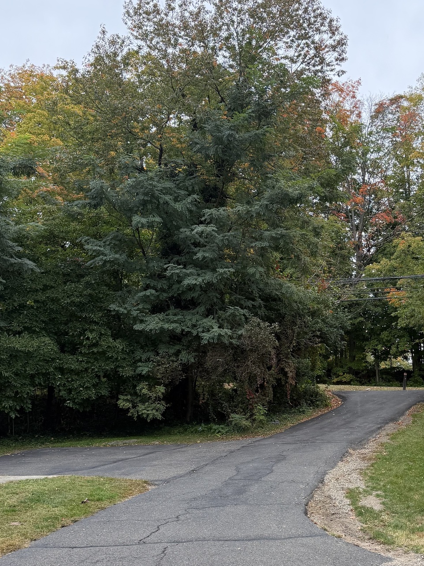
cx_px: 328
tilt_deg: +8.0
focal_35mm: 43
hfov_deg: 32.8
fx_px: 702
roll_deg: +0.8
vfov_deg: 43.4
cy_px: 364
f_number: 1.78
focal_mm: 6.76
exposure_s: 1/226
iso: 80
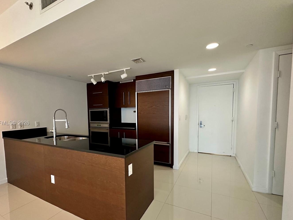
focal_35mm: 17
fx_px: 144
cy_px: 123
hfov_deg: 90.9
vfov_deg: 74.4
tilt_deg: -4.6
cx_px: 138
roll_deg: -0.1
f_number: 2.2
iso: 320
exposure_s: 1/120
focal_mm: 2.22
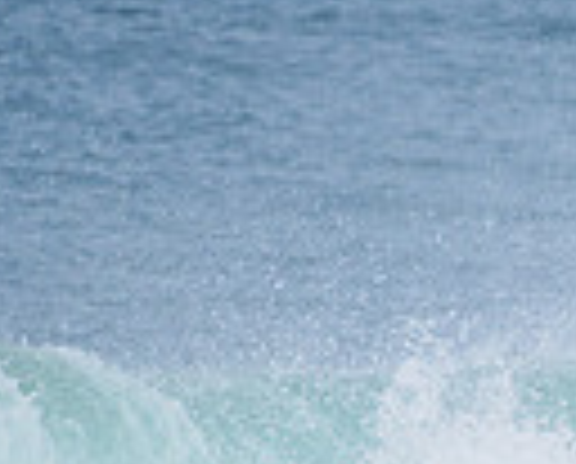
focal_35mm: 2121
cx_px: 918
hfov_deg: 0.9
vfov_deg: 0.7
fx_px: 36240
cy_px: 660
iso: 250
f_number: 5.6
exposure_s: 1/2000
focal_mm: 500
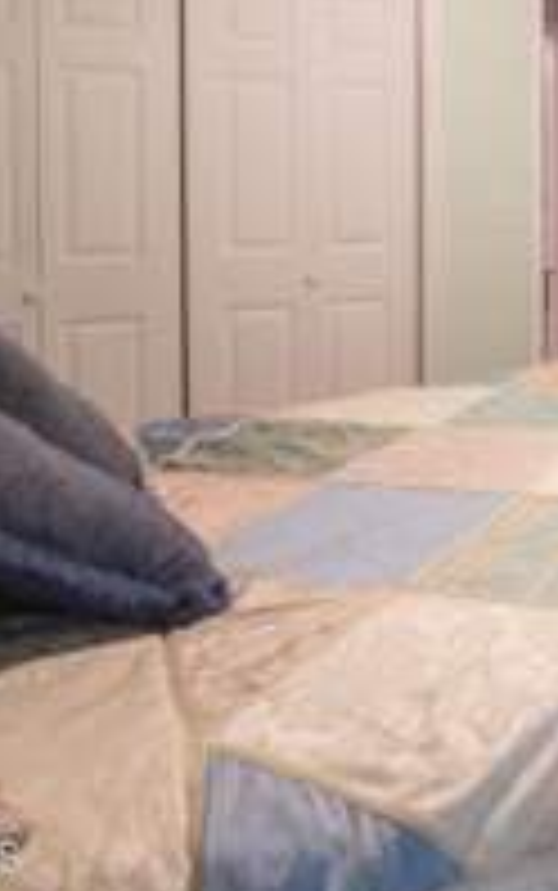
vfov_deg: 50.1
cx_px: 778
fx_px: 899
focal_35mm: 37
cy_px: 202
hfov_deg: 27.1
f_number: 9
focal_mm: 10
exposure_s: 1/6
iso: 1250
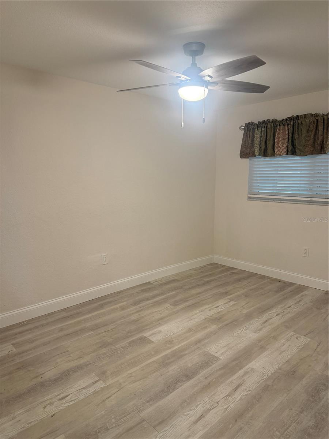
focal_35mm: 24
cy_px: 220
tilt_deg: -6.9
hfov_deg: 56.8
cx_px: 164
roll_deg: -0.2
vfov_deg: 71.6
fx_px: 304
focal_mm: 6.76
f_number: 1.78
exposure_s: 1/60
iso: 200
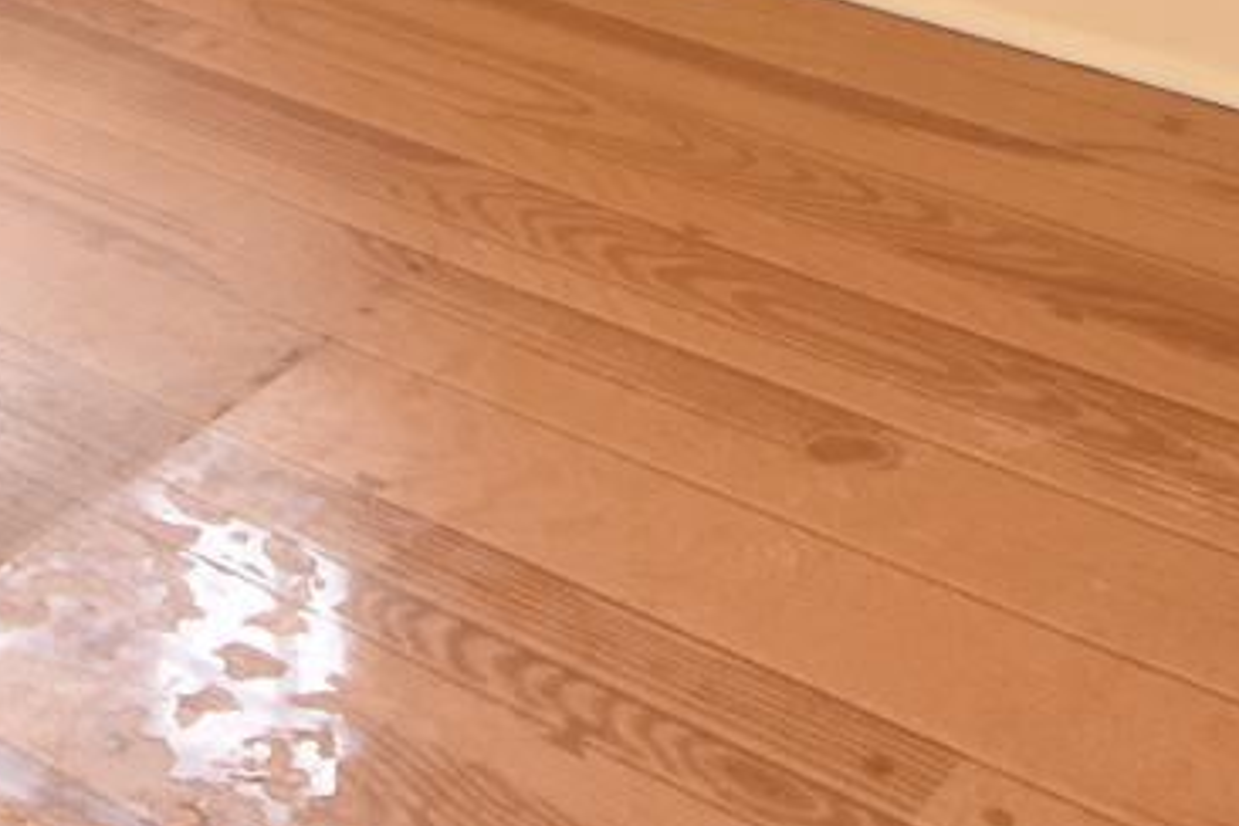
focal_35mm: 84
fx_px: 2891
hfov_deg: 21.8
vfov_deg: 12.9
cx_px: -379
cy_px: -1092
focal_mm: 10
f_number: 4.5
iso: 800
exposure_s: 1/250
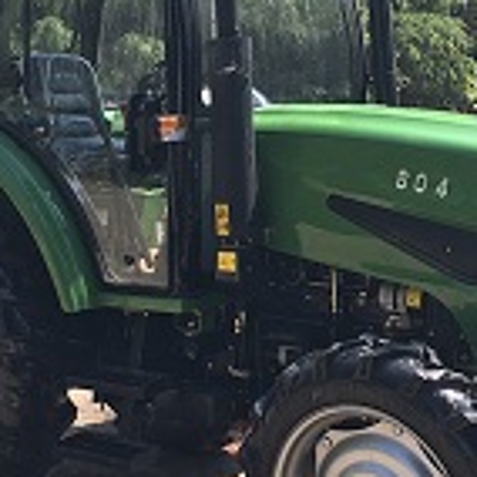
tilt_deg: -4.2
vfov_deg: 24.0
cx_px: 269
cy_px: 228
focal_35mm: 72
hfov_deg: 24.0
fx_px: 1122
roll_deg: +1.1
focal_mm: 4.15
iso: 25
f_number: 2.2
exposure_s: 1/541
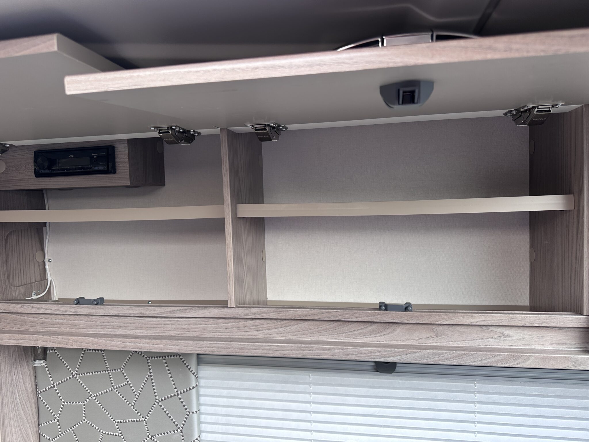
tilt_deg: +0.8
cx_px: 294
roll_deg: +1.4
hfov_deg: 71.6
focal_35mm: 24
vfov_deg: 56.8
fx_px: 408
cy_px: 221
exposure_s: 1/121
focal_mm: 6.86
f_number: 1.78
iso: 100
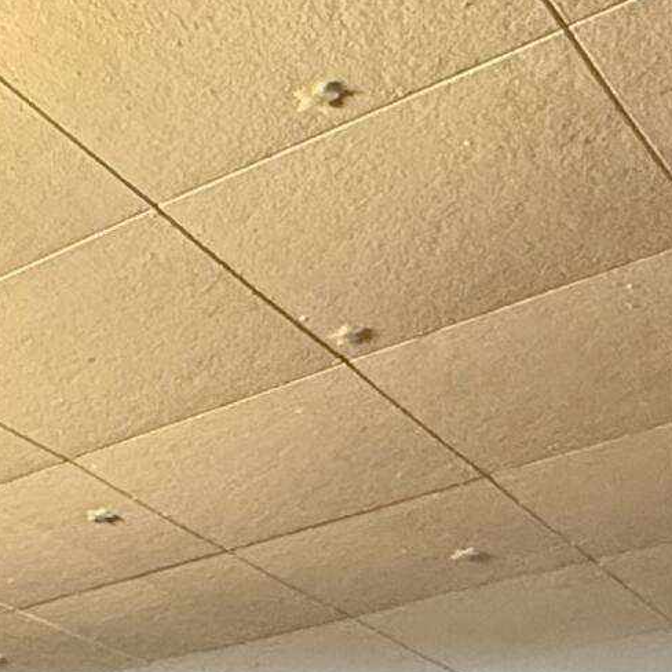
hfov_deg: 21.5
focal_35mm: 76
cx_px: -77
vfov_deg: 16.1
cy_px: 1435
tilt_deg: -8.0
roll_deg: -0.1
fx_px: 1669
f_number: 2.2
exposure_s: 1/60
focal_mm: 2.22
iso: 640
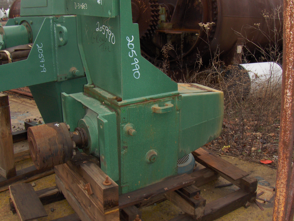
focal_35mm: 41
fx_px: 349
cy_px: 110
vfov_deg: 35.2
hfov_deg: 45.7
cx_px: 147
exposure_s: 1/60
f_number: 3.5
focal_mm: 6.5
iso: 100
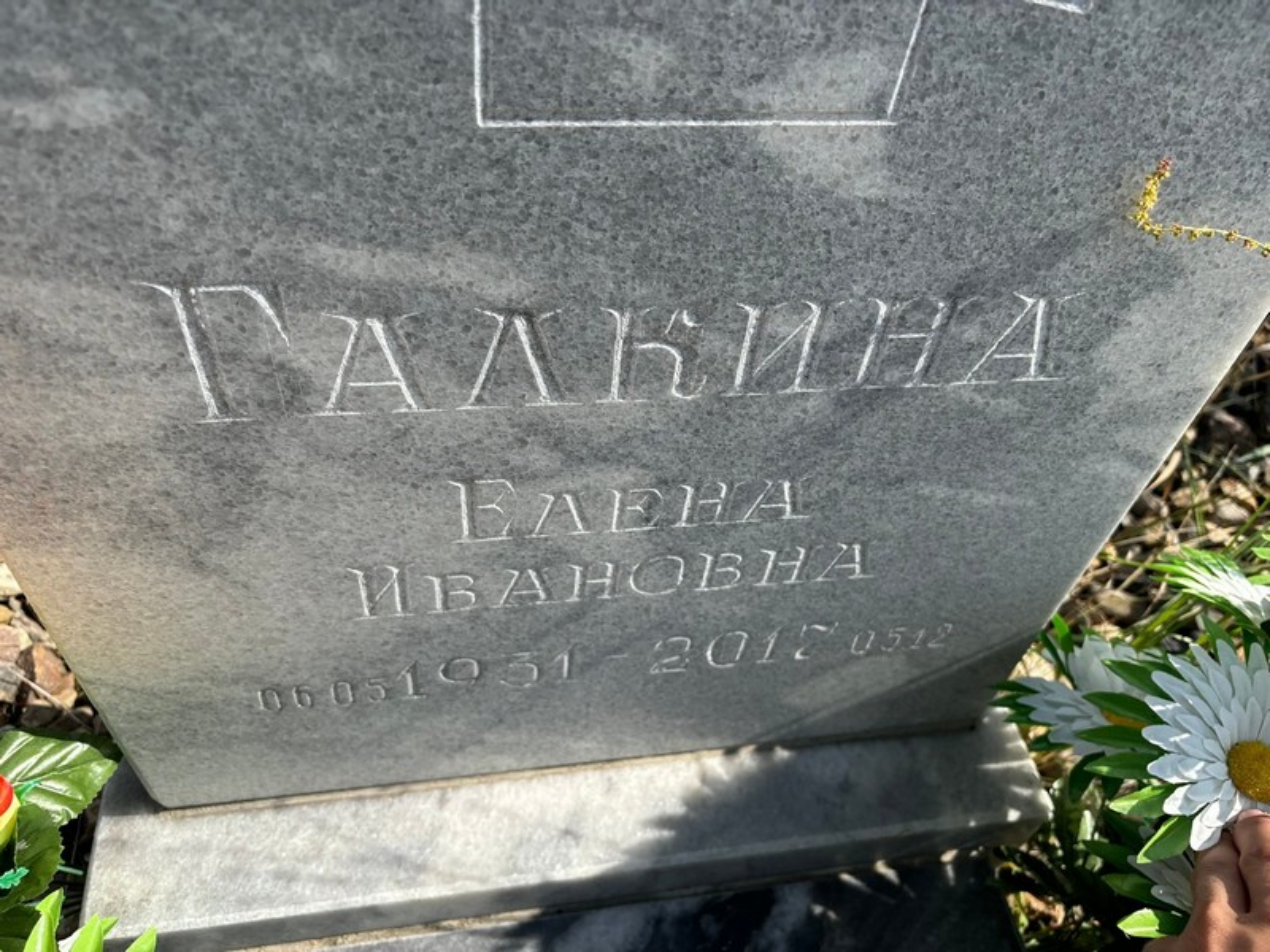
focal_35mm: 26
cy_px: 476
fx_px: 954
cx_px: 635
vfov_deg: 53.1
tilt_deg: -46.8
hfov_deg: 67.3
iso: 50
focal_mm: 5.96
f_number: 1.6
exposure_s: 1/2571
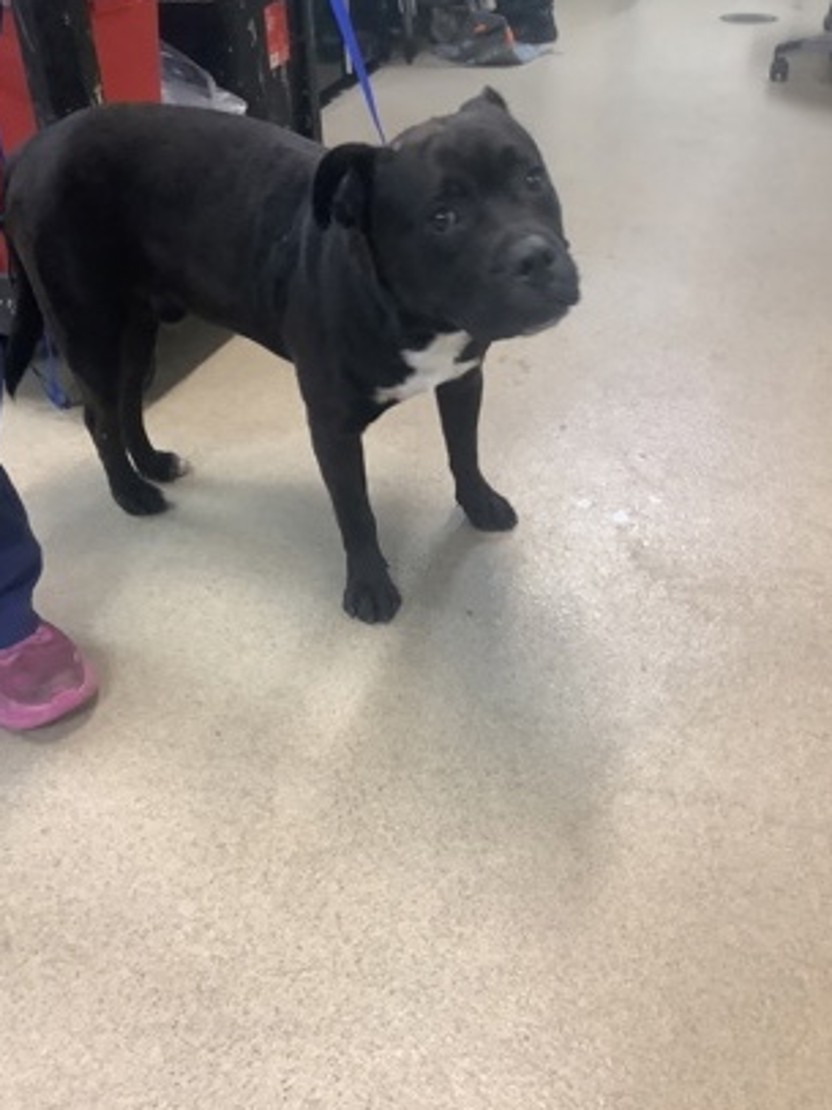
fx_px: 1026
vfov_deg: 56.8
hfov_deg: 44.1
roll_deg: -1.0
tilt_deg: -35.1
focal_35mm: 32
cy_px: 559
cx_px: 416
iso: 250
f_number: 2.4
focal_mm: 3.3
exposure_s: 1/60
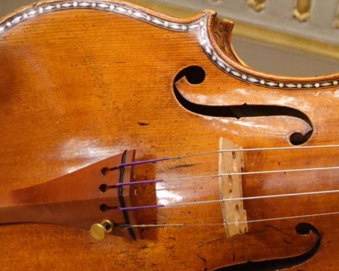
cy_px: 159
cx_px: 512
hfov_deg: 13.0
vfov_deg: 11.0
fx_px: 1404
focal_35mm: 140
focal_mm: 15.59
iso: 800
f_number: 4
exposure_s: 1/20
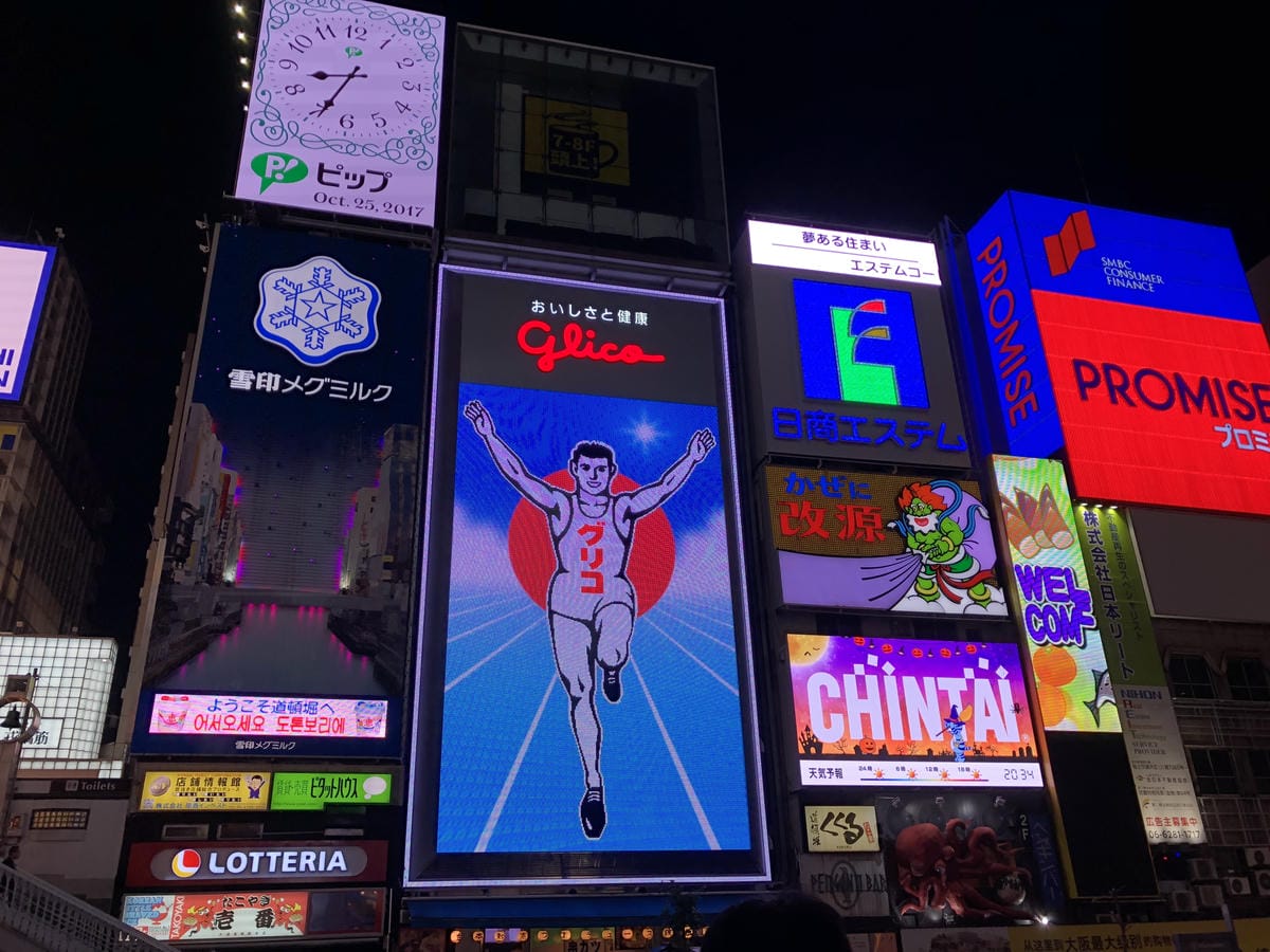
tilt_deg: +23.1
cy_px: 476
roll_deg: +1.8
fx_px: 1064
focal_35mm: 29
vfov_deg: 48.2
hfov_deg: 61.7
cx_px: 635
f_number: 1.8
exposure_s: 1/120
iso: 40
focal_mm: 3.99
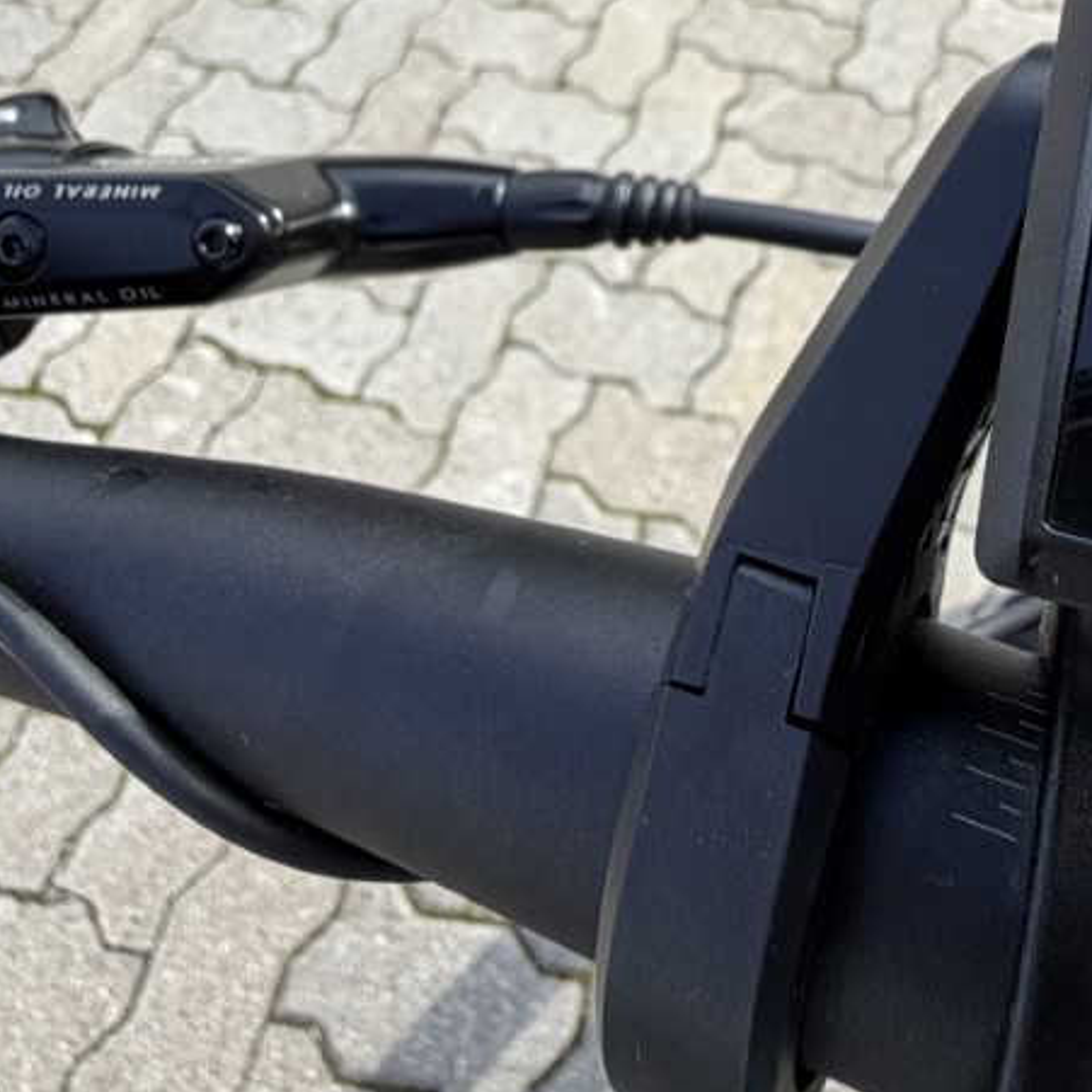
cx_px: 816
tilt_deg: -50.2
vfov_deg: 42.3
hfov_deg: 46.7
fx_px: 1213
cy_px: 17
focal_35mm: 34
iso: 64
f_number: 2.2
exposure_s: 1/502
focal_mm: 2.22
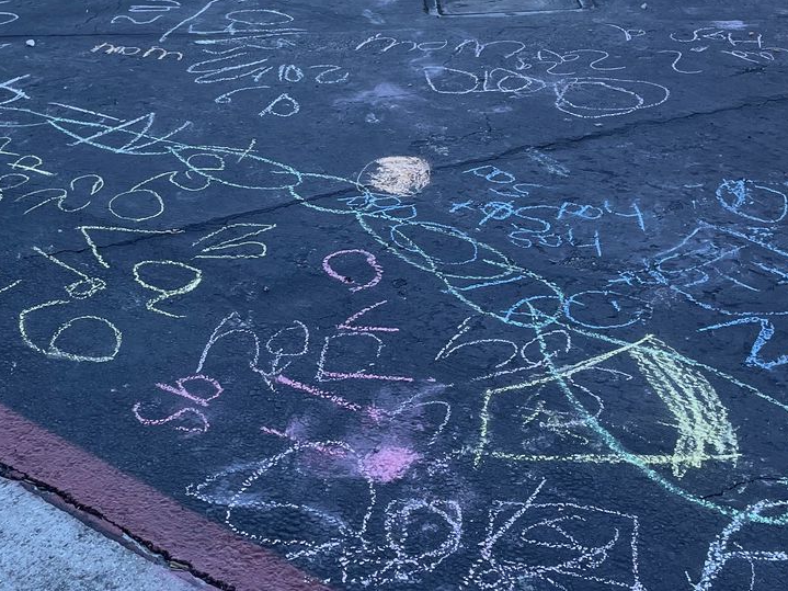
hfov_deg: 34.6
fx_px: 1252
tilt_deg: -24.6
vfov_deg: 26.4
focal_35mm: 55
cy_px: 200
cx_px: 250
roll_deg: +4.0
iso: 32
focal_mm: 4.2
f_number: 1.6
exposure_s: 1/445
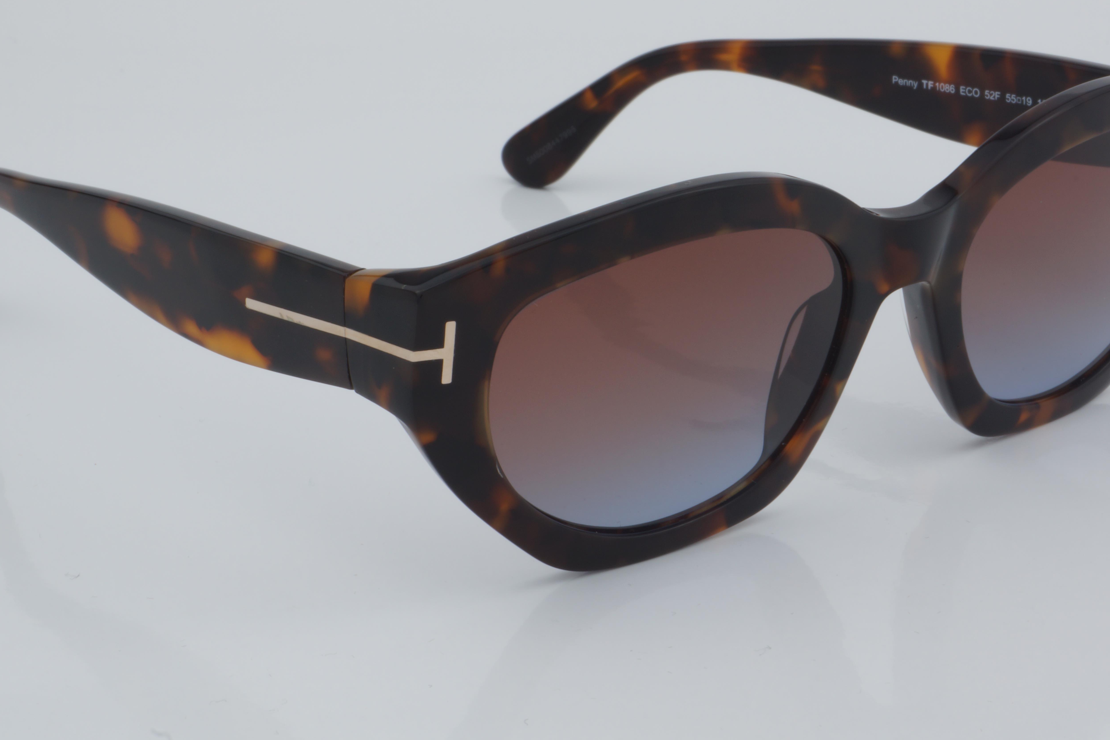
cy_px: 307
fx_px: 2775
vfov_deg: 15.2
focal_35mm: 90
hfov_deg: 22.6
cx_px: 582
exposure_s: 1/4
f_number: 32
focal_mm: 50
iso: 100
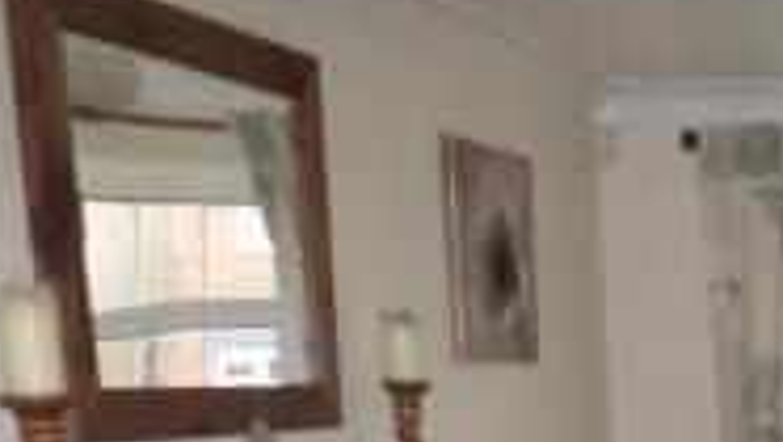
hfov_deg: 22.4
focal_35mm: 82
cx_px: 1092
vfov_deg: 13.0
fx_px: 1704
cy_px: 857
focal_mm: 4.3
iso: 400
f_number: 3.3
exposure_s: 1/60
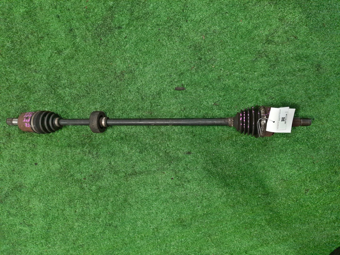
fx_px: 246
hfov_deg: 69.4
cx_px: 170
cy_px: 128
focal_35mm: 25
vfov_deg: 54.9
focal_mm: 4.6
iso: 327
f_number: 2
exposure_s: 1/33
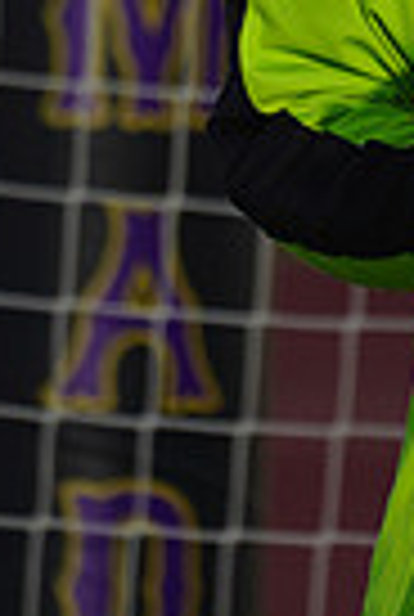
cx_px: 592
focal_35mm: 1691
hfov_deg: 0.8
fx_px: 29021
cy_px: -171
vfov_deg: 1.2
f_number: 8
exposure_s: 1/200
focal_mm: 400
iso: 100
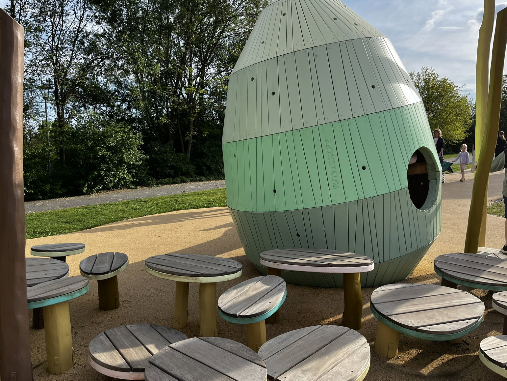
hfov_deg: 65.3
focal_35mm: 27
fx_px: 395
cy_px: 193
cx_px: 248
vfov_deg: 51.4
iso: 50
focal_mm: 5.1
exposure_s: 1/1802
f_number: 1.6
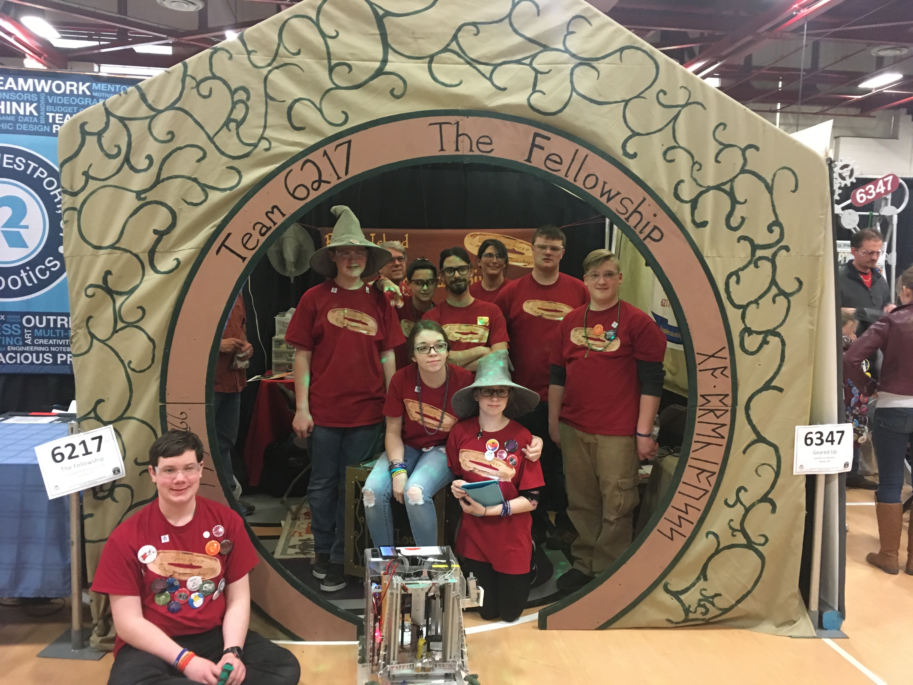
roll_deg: -1.9
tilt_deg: -4.9
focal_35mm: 29
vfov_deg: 48.2
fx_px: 765
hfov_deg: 61.7
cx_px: 456
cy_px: 342
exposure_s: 1/15
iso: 200
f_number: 2.2
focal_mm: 4.15
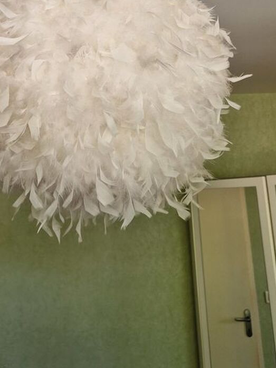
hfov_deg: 32.6
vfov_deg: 40.5
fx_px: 468
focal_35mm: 44
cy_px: 56
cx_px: 95
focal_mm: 5.4
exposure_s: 1/180
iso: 100
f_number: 1.8
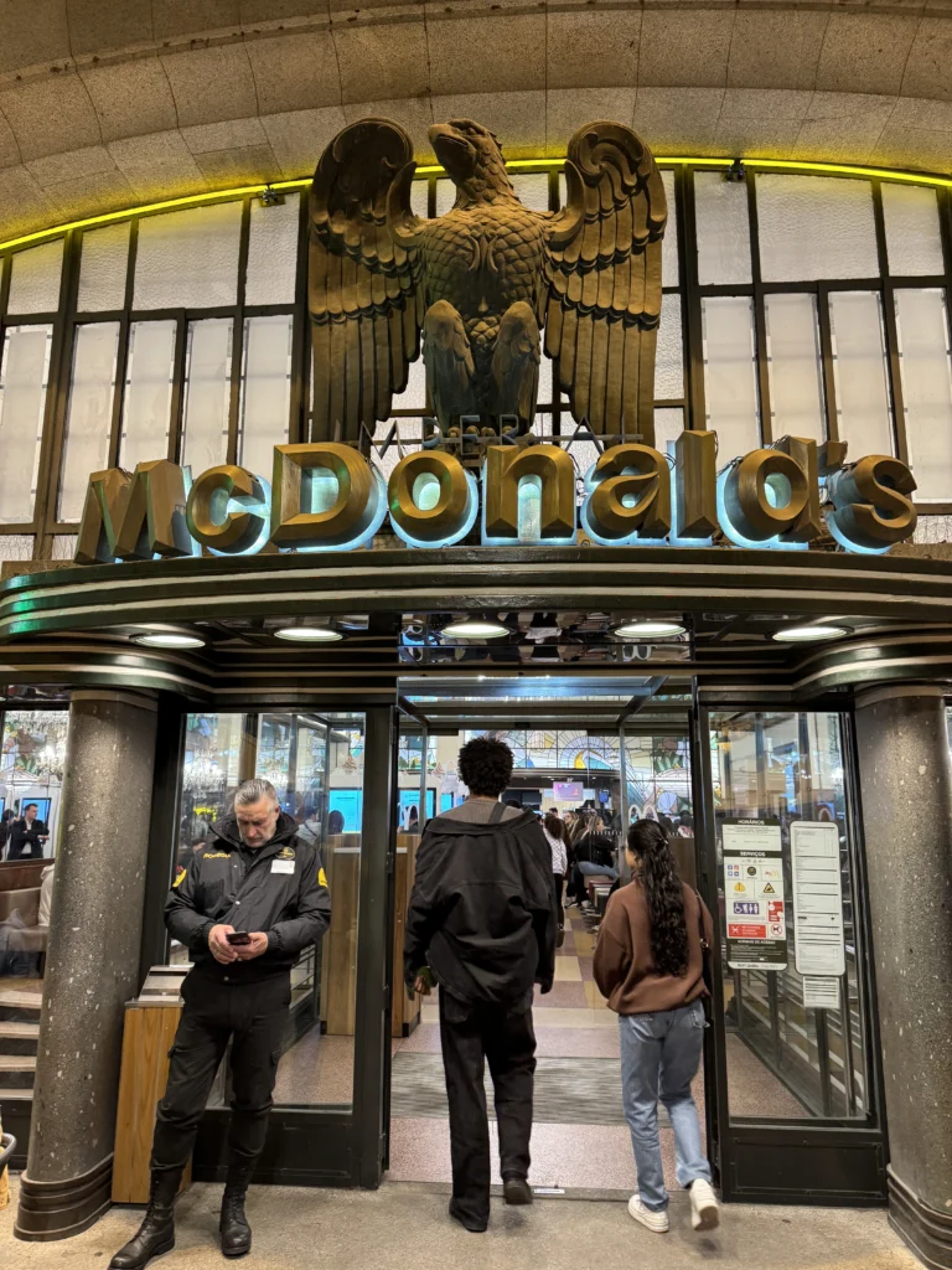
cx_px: 476
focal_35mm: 24
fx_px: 880
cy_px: 635
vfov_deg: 71.6
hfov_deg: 56.8
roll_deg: -0.4
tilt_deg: +12.0
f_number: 1.78
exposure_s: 1/50
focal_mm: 6.86
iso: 320
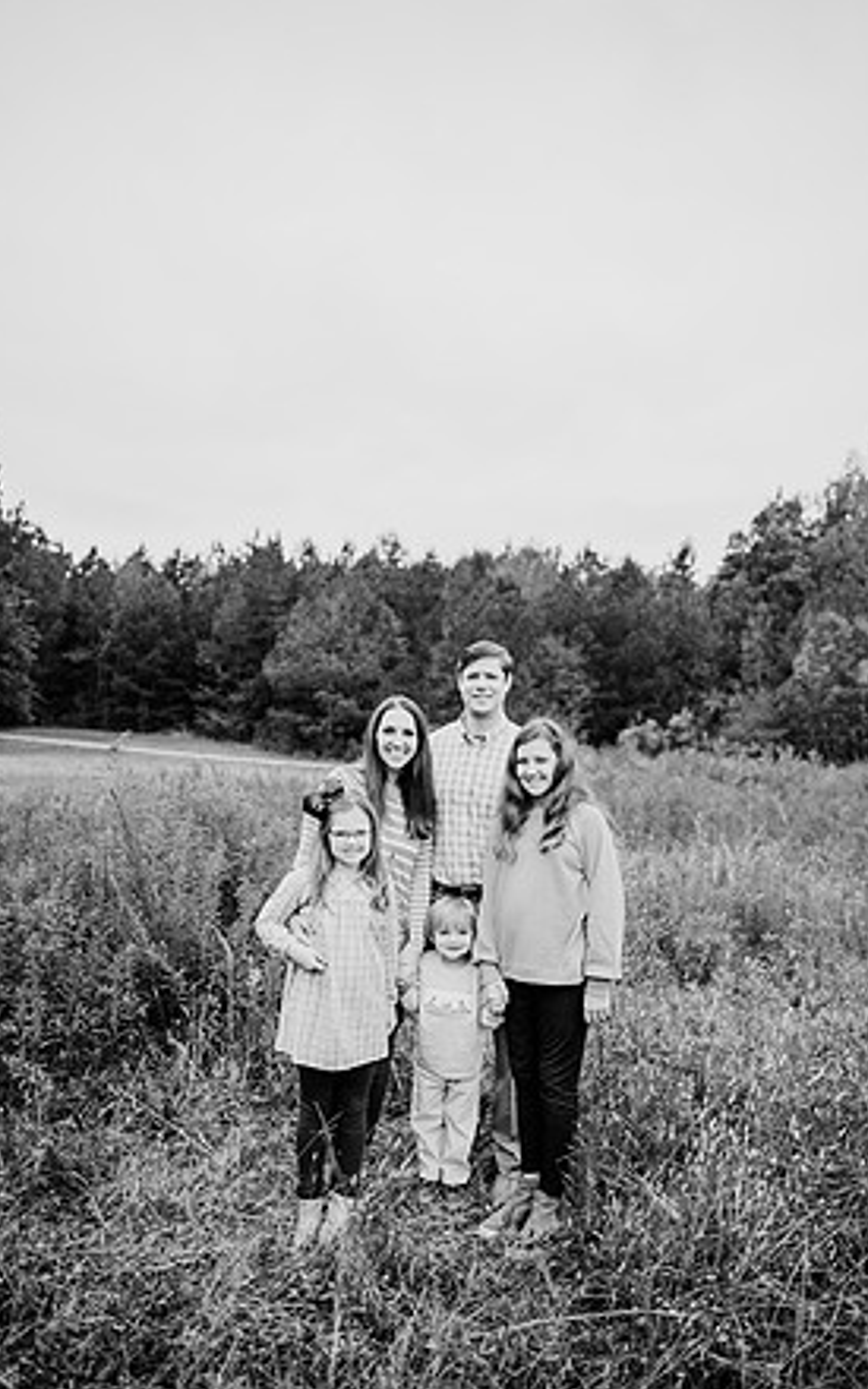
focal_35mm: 25
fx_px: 946
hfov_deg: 49.3
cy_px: 688
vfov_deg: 72.5
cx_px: 455
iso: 125
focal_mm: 24
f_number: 2.2
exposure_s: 1/800
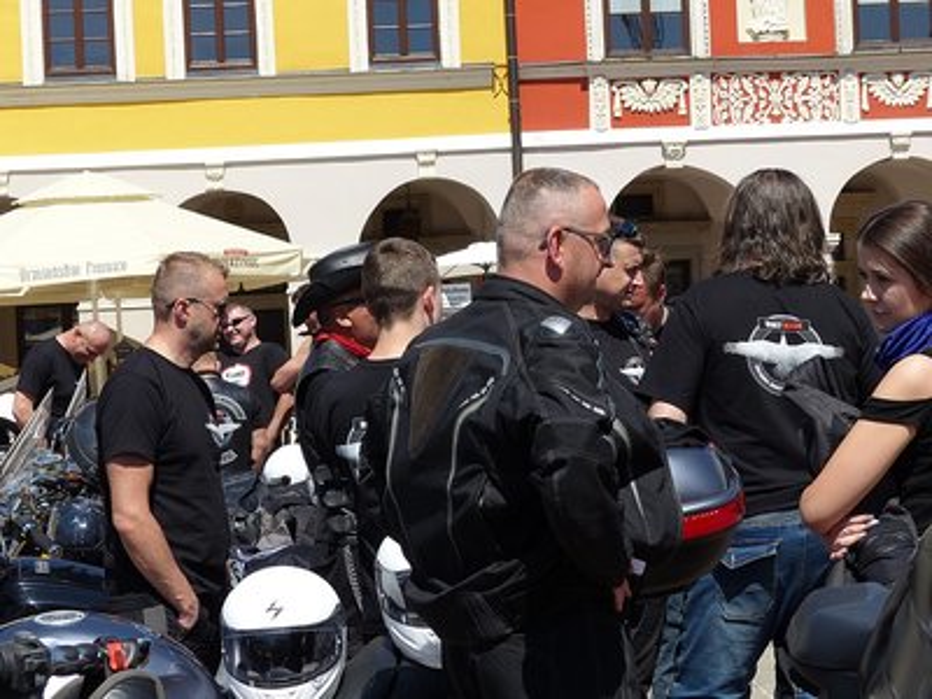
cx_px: 466
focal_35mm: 116
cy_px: 350
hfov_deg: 17.0
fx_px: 3123
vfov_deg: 12.8
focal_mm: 20.9
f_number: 4
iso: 100
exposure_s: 1/1000
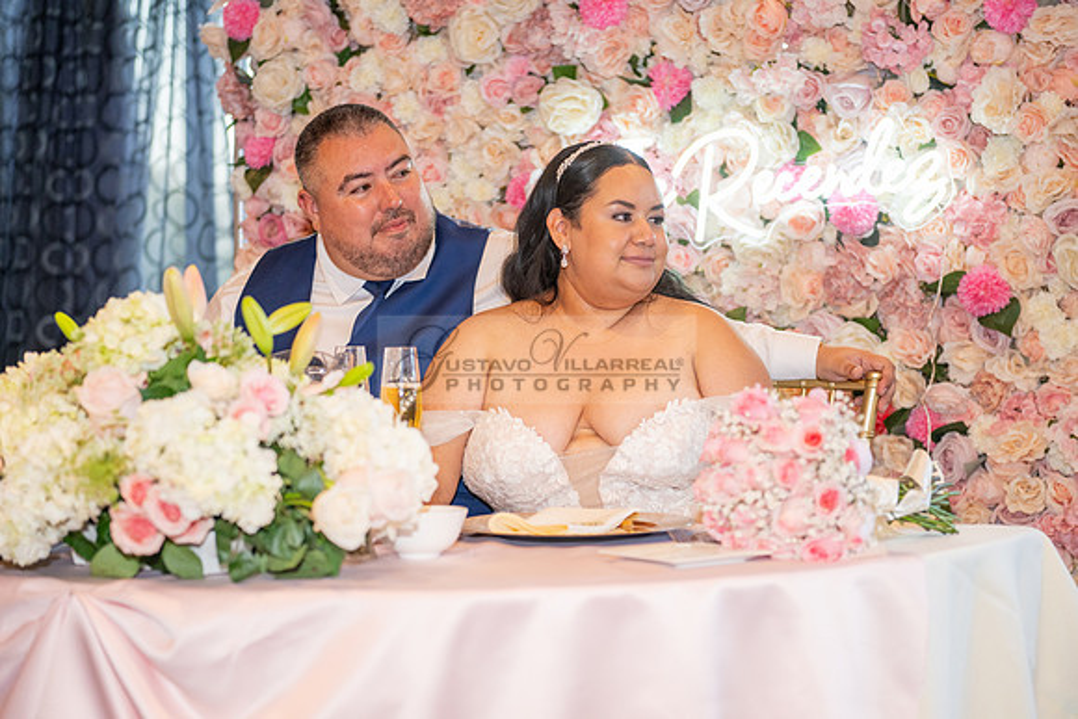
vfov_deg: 19.5
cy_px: 360
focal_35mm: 70
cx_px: 539
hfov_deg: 28.8
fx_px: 2097
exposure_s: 1/125
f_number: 2.8
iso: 1000
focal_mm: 70
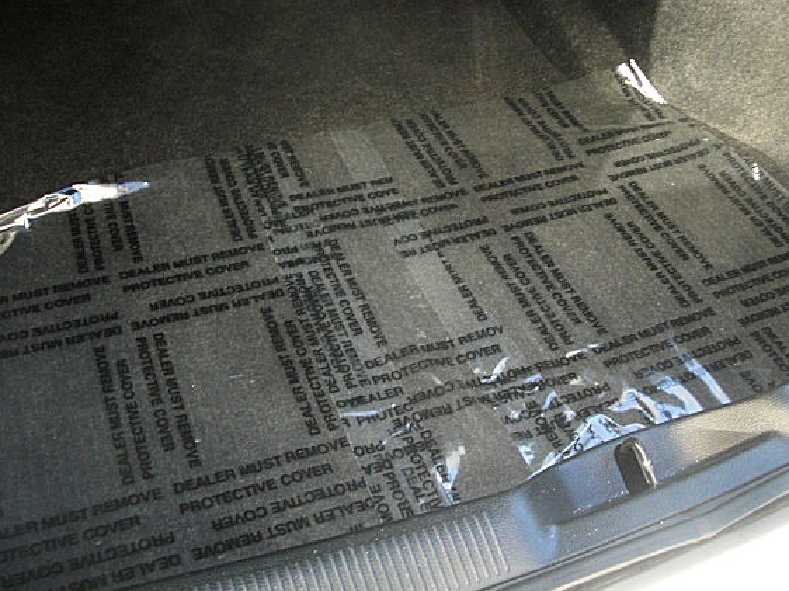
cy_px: 271
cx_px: 406
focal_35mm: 41
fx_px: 934
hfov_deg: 45.8
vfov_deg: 35.1
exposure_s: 1/100
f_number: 2.8
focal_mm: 6.3
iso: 200
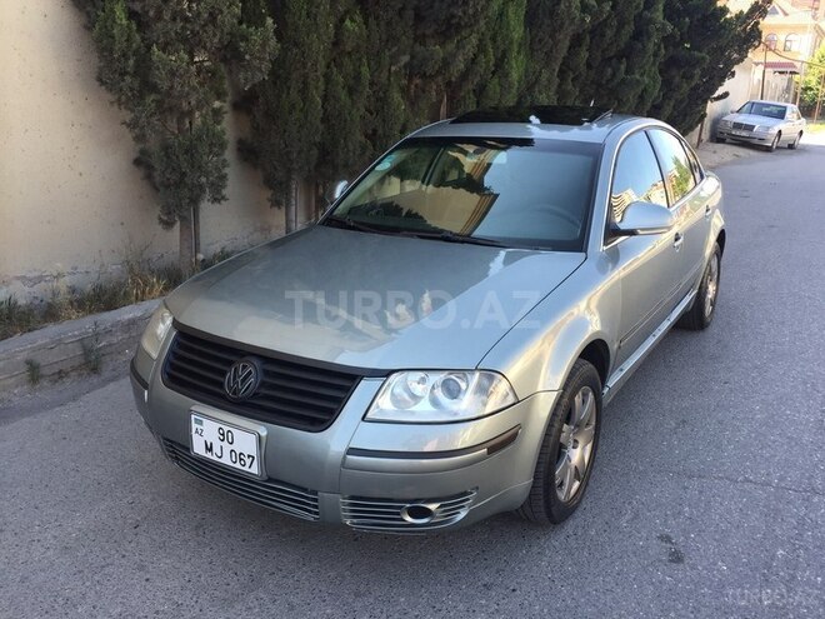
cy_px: 310
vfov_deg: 48.2
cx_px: 412
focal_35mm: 29
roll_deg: -3.6
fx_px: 691
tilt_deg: -14.2
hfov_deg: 61.7
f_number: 2.2
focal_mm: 4.15
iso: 32
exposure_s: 1/230
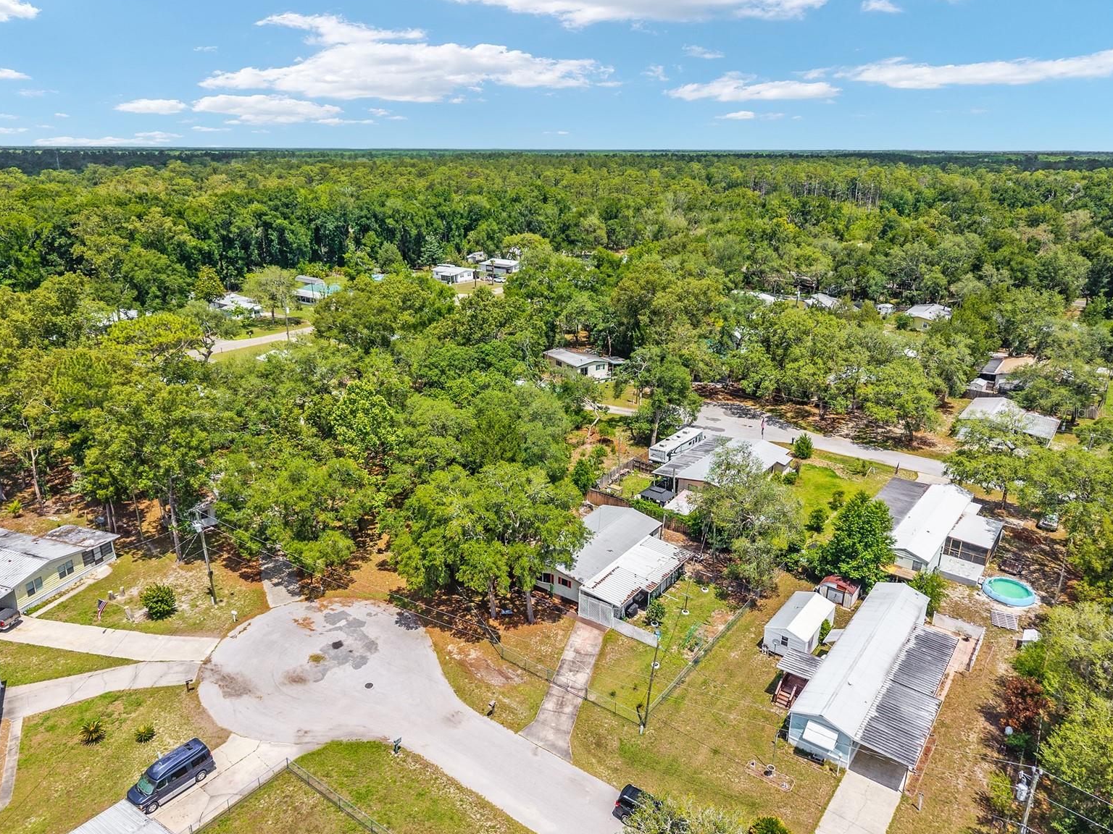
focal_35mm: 25
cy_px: 411
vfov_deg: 54.9
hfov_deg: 69.4
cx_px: 541
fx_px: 804
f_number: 1.8
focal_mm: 8.67
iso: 180
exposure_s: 1/4000
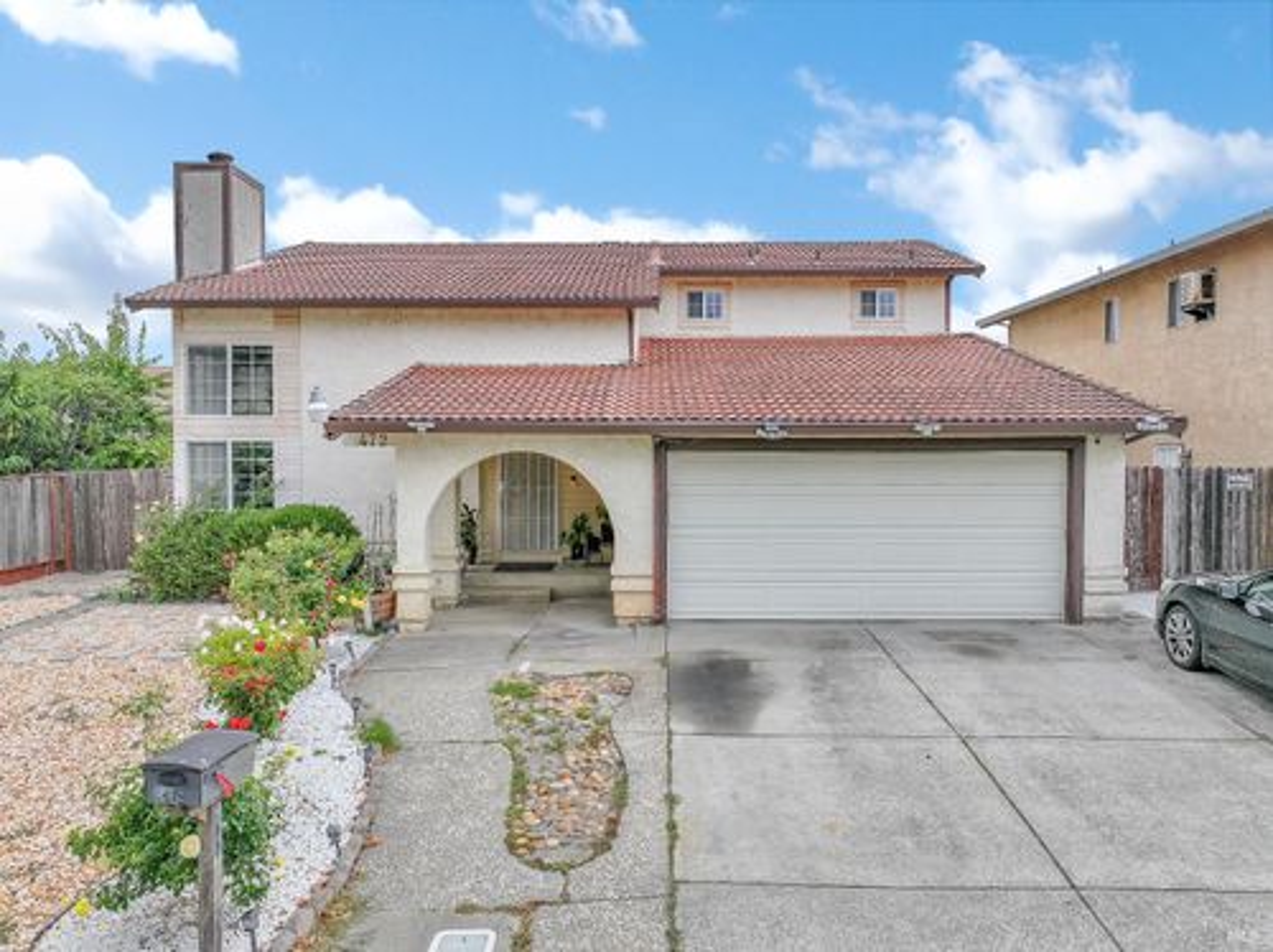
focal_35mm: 24
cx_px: 636
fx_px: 882
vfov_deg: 56.7
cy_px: 476
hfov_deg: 71.6
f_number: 2.8
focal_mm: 12.29
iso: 400
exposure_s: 1/3200
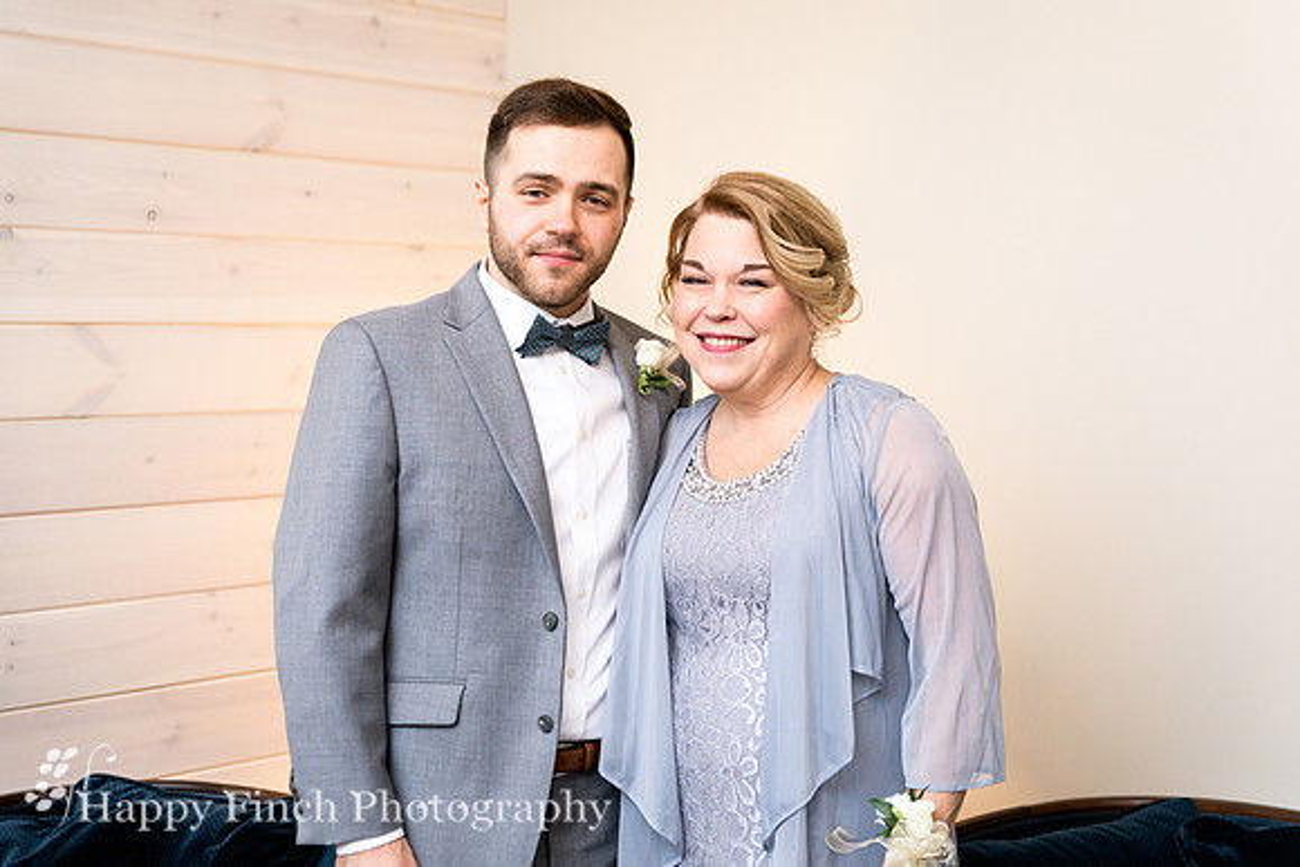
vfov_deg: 25.2
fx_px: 1940
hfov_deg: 37.0
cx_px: 671
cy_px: 419
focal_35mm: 54
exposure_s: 1/100
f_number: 2.8
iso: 400
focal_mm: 52
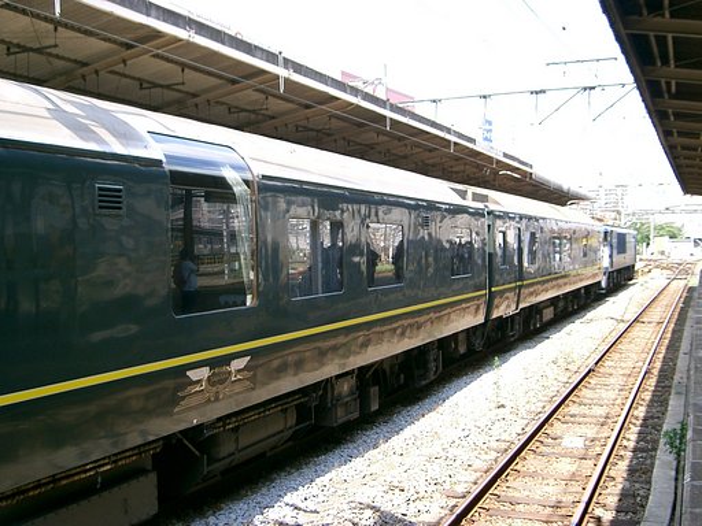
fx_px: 791
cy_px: 263
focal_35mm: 39
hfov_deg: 47.9
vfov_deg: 36.8
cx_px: 351
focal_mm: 8
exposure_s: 1/320
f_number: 2.8
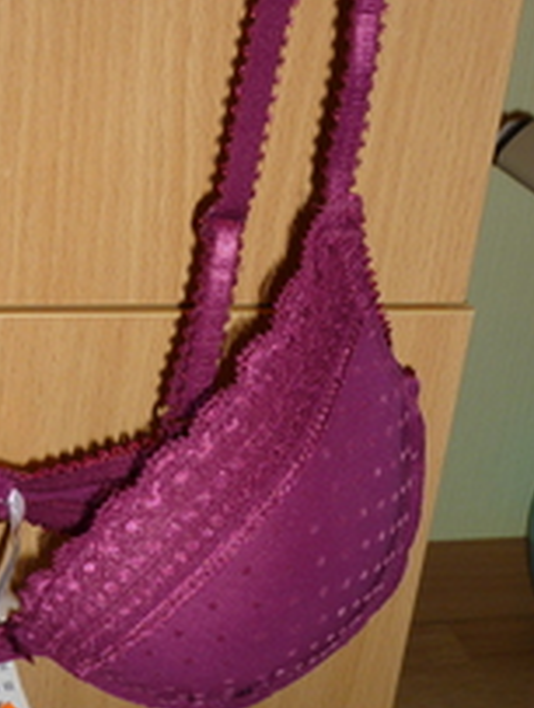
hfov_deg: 19.8
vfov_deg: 26.6
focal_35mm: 73
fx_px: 1497
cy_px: 317
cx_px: 31
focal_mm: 5.5
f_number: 2.8
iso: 100
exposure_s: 1/30
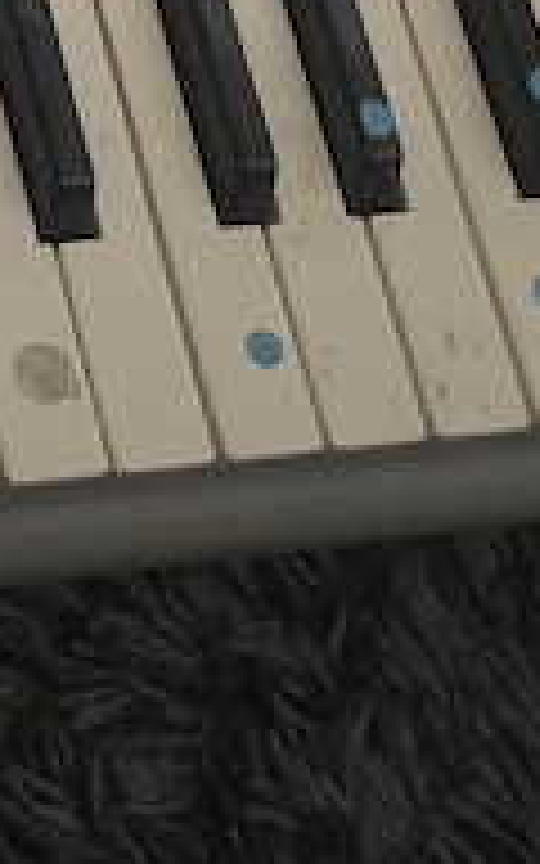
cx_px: -428
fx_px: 2990
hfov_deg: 9.8
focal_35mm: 127
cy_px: -68
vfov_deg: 16.0
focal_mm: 6.5
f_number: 1.4
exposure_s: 1/33.3
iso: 1000
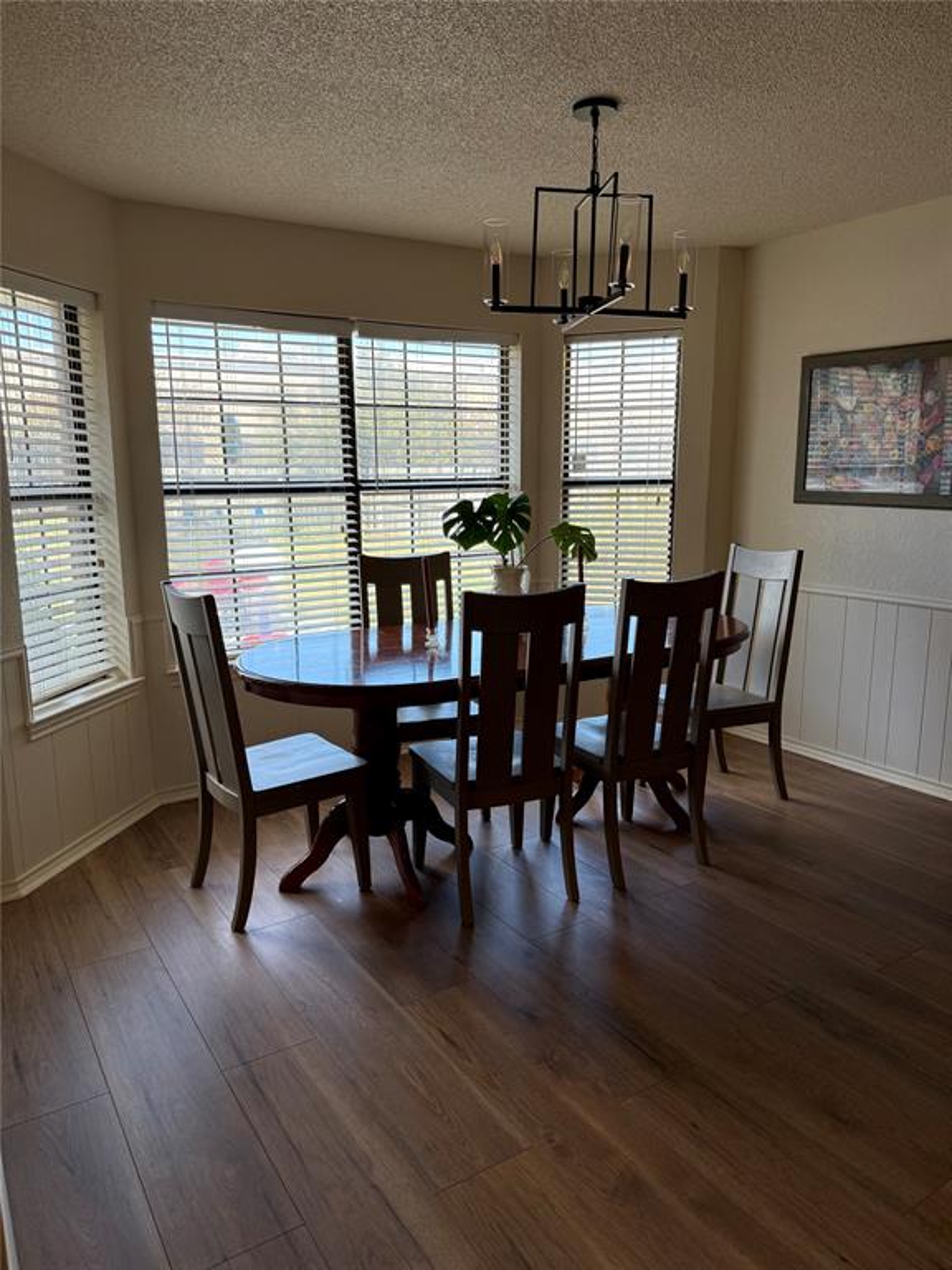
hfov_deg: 56.8
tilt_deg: -10.4
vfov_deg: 71.6
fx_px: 880
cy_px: 635
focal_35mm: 24
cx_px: 476
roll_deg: +0.2
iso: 125
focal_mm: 6.76
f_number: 1.78
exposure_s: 1/232
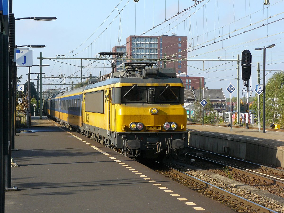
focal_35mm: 86
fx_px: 706
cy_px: 106
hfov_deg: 22.8
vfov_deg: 17.2
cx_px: 142
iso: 100
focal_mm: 14.3
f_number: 5.6
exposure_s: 1/250
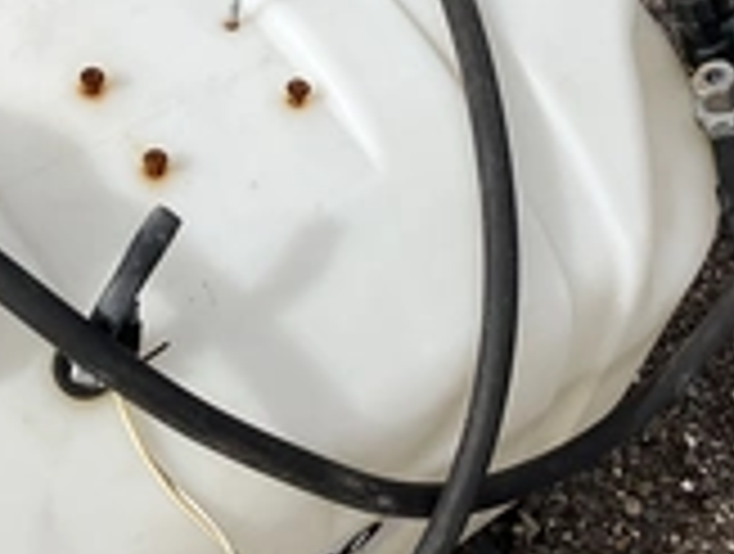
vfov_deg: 20.6
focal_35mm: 71
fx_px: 1509
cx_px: 437
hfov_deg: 27.3
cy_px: 108
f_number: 1.8
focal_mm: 3
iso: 25
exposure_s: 1/2538
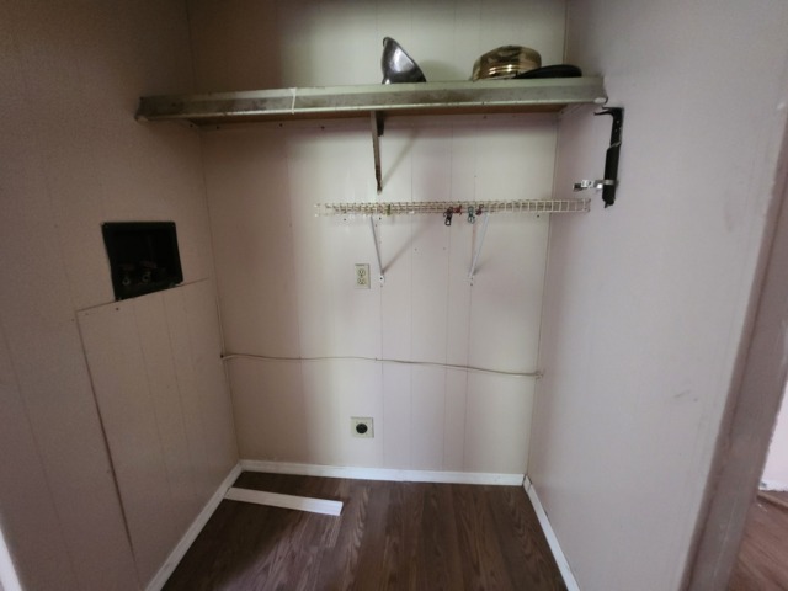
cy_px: 296
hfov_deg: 106.2
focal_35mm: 13
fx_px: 296
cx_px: 394
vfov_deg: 89.9
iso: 800
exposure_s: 1/24
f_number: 2.2
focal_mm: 1.7
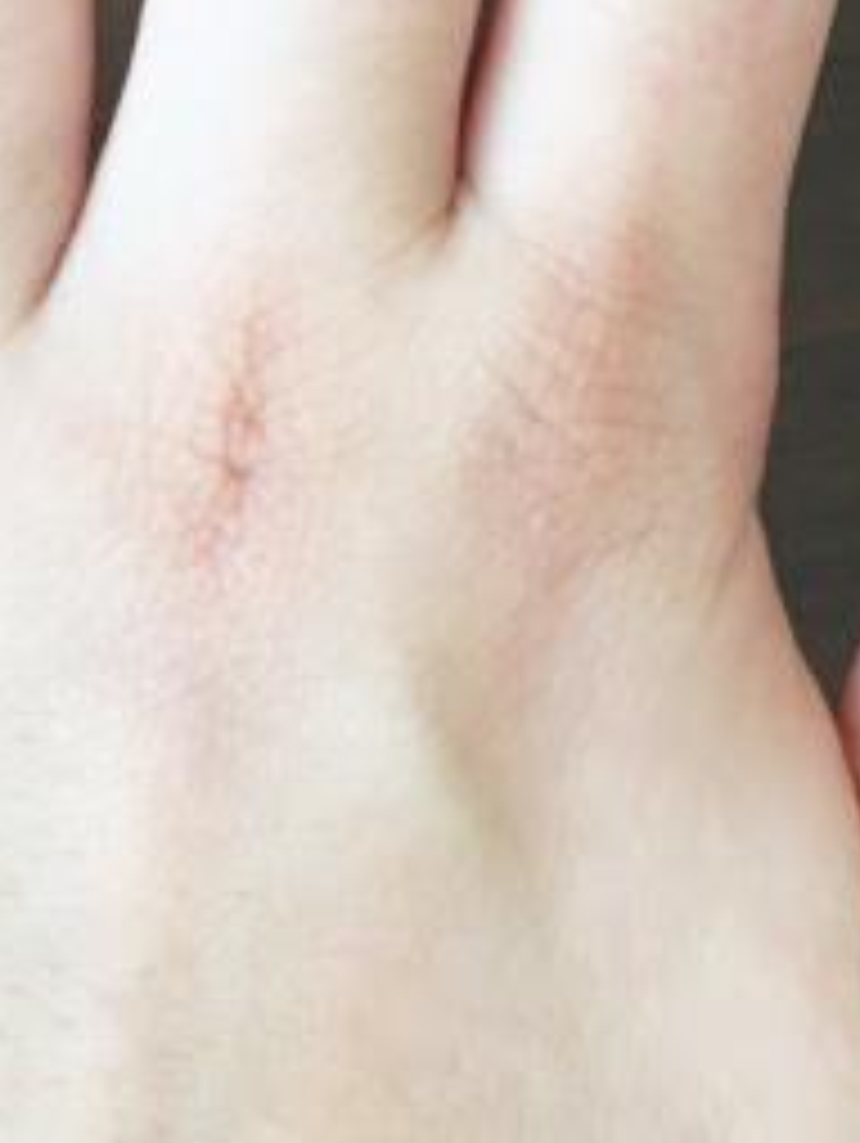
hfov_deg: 14.1
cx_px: 234
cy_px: 405
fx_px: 3472
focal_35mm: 105
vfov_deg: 18.7
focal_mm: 4.15
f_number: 2.2
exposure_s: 1/33
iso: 80
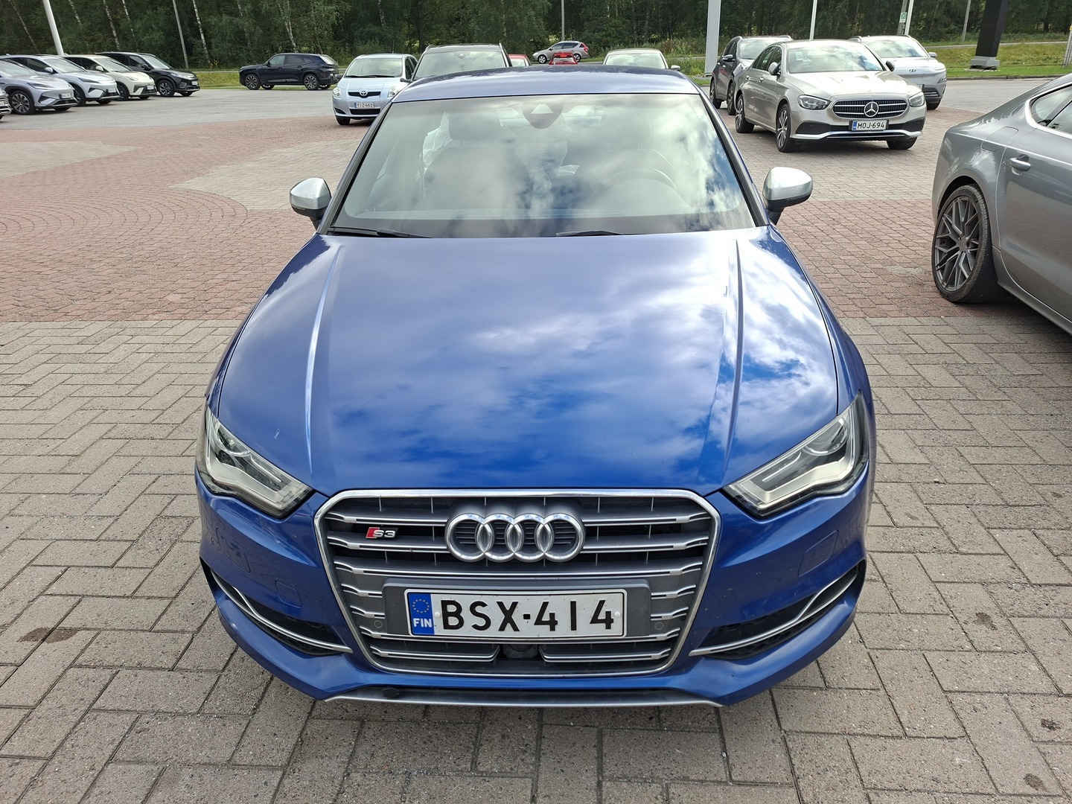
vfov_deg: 58.9
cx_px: 536
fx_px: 712
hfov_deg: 73.9
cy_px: 402
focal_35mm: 23
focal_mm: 5.54
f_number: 1.8
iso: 50
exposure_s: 1/523
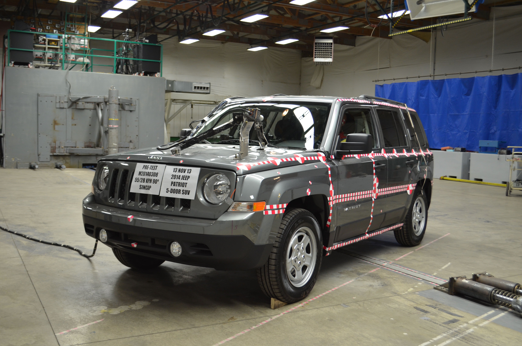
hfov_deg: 53.2
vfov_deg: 36.7
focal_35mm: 36
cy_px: 173
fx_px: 521
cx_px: 261
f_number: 4
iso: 400
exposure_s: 1/60
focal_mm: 24
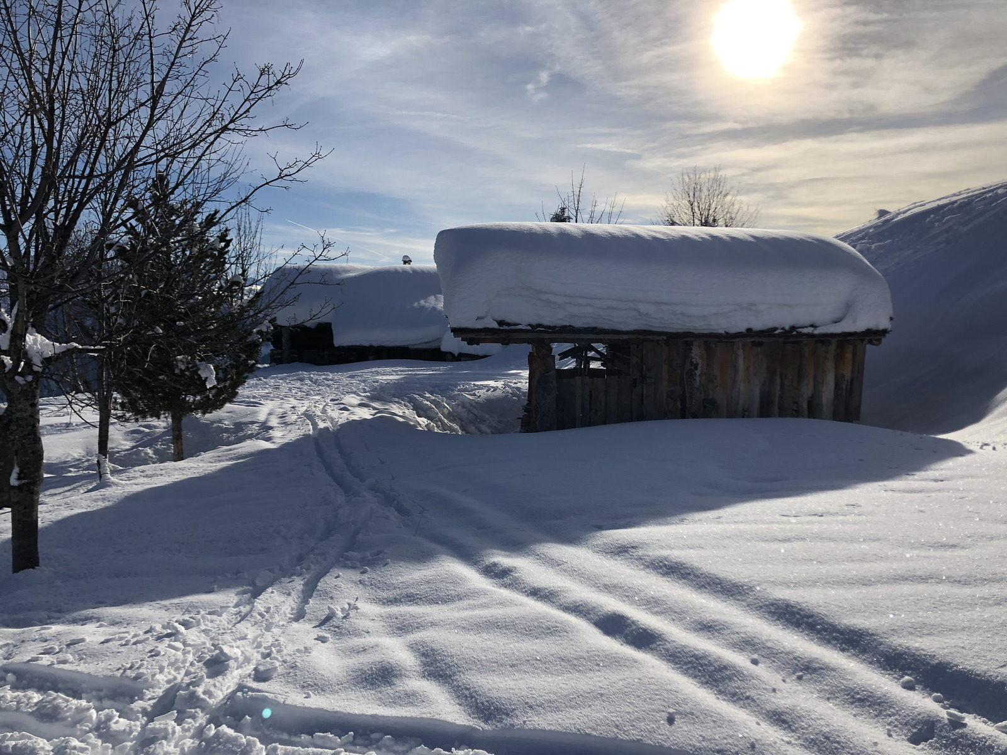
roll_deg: +0.3
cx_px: 504
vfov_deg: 49.7
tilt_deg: -4.1
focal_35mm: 28
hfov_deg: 63.4
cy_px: 378
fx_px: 815
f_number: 1.8
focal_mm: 4
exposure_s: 1/6944
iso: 25
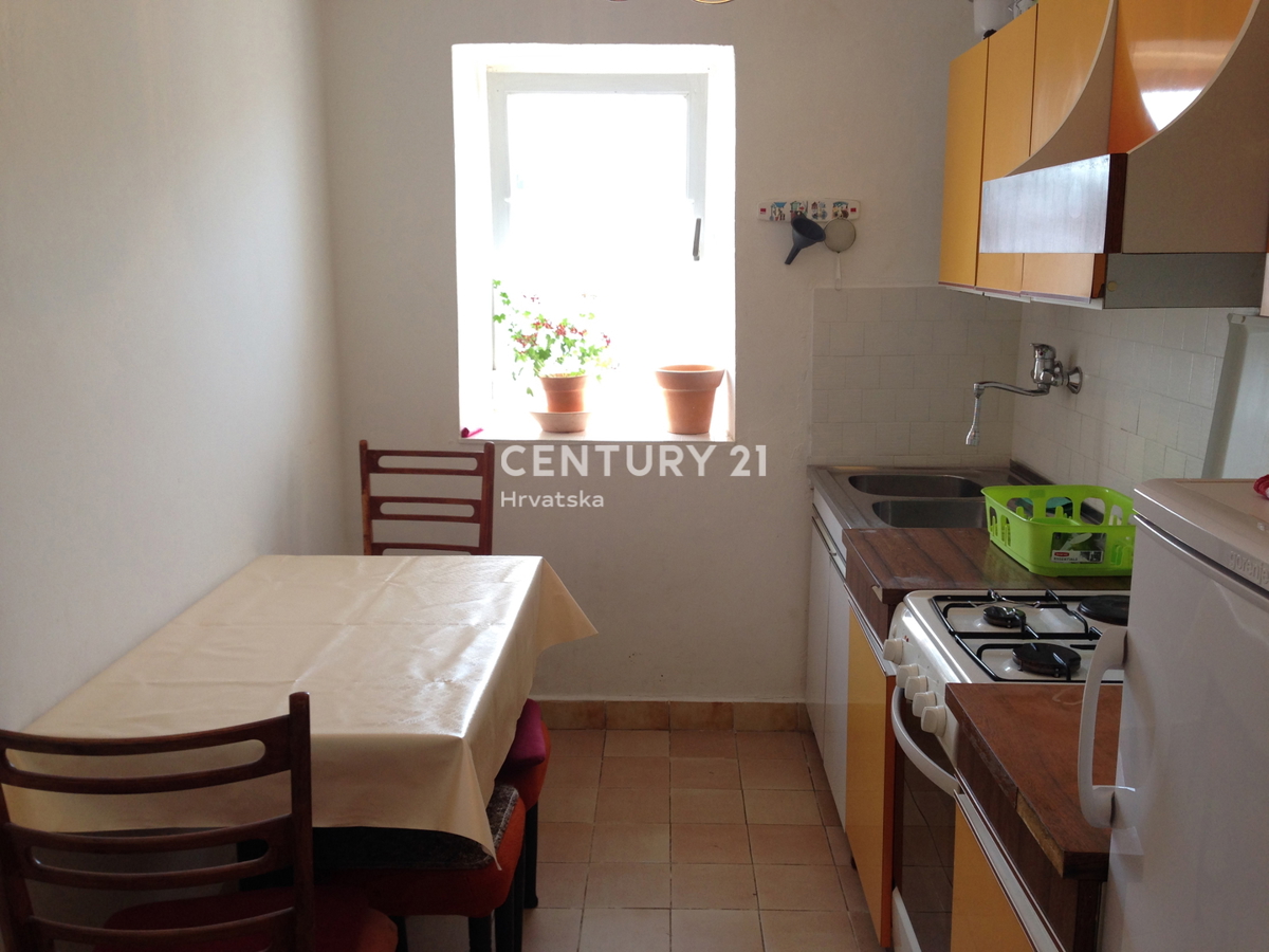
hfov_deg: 55.4
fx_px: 1210
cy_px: 476
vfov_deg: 42.9
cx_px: 634
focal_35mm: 33
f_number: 2.4
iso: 50
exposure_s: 1/60
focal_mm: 4.12
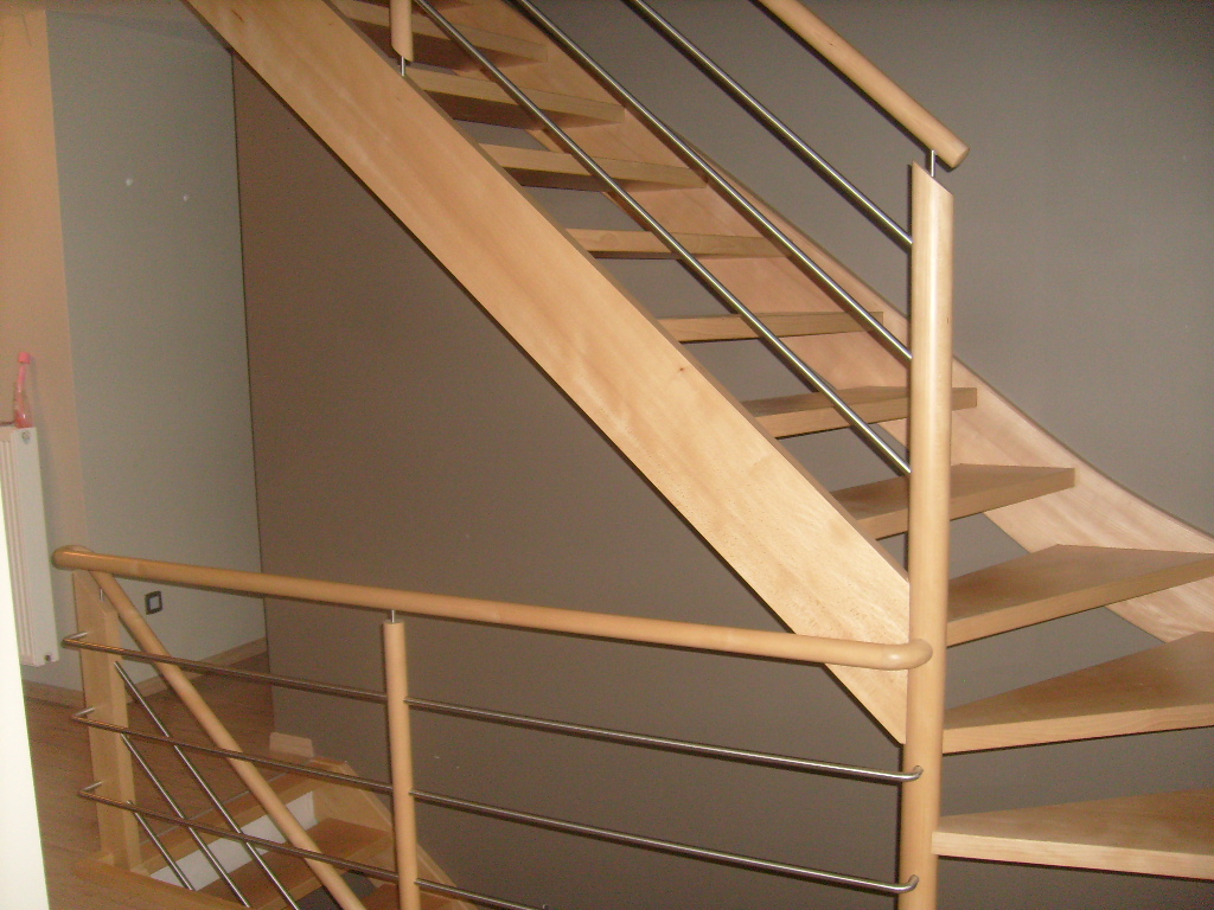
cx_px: 607
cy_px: 455
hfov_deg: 52.6
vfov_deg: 40.7
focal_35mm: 35
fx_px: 1227
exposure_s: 1/45
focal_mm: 5.8
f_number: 2.8
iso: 100
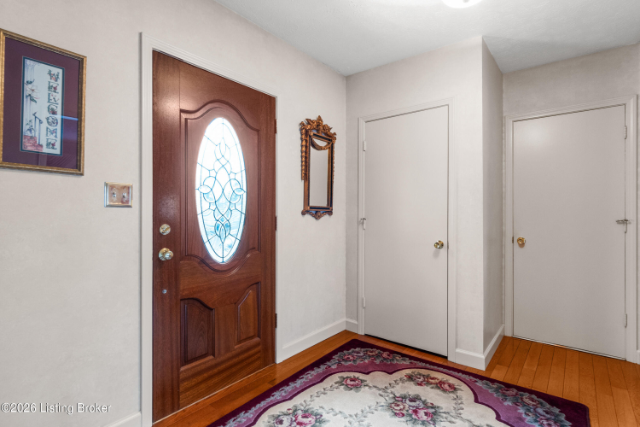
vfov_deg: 72.1
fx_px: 293
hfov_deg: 95.0
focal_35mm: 16
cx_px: 320
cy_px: 214
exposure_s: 1/2
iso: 400
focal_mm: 11
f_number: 8
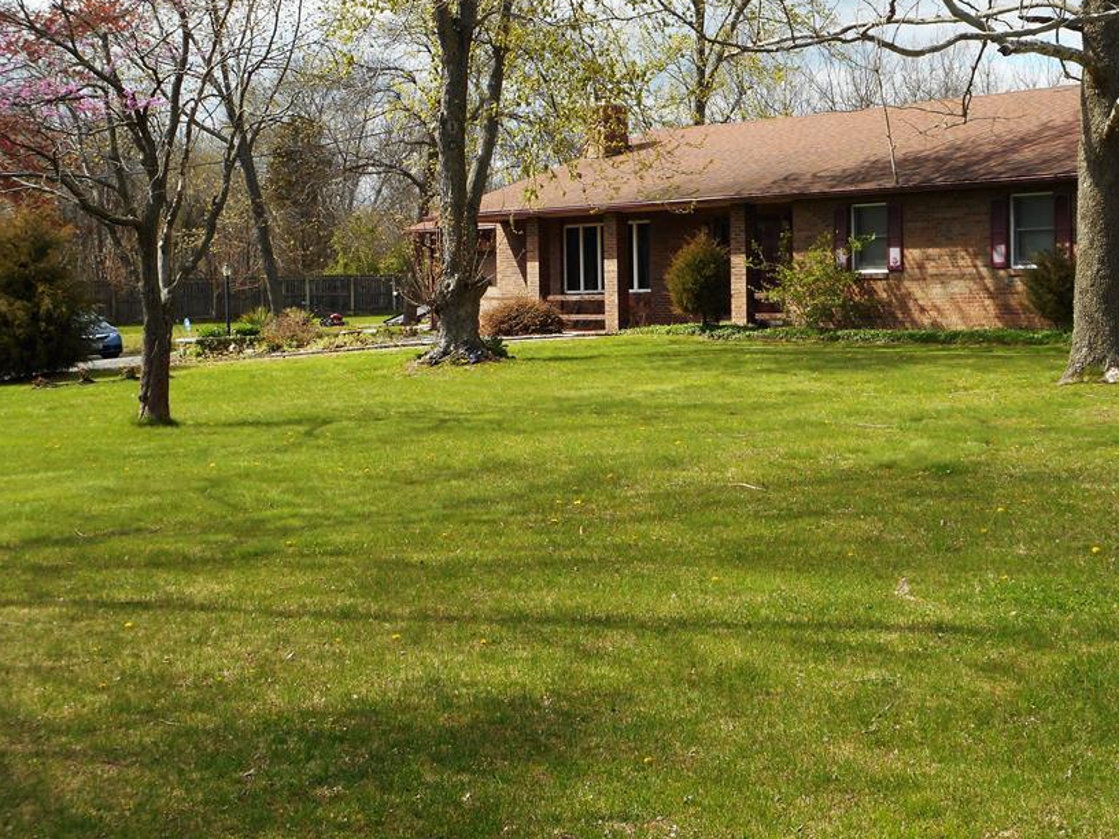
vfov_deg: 22.9
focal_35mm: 64
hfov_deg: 30.2
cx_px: 655
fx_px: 2069
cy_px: 336
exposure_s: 1/250
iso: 80
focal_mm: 9.1
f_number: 4.9
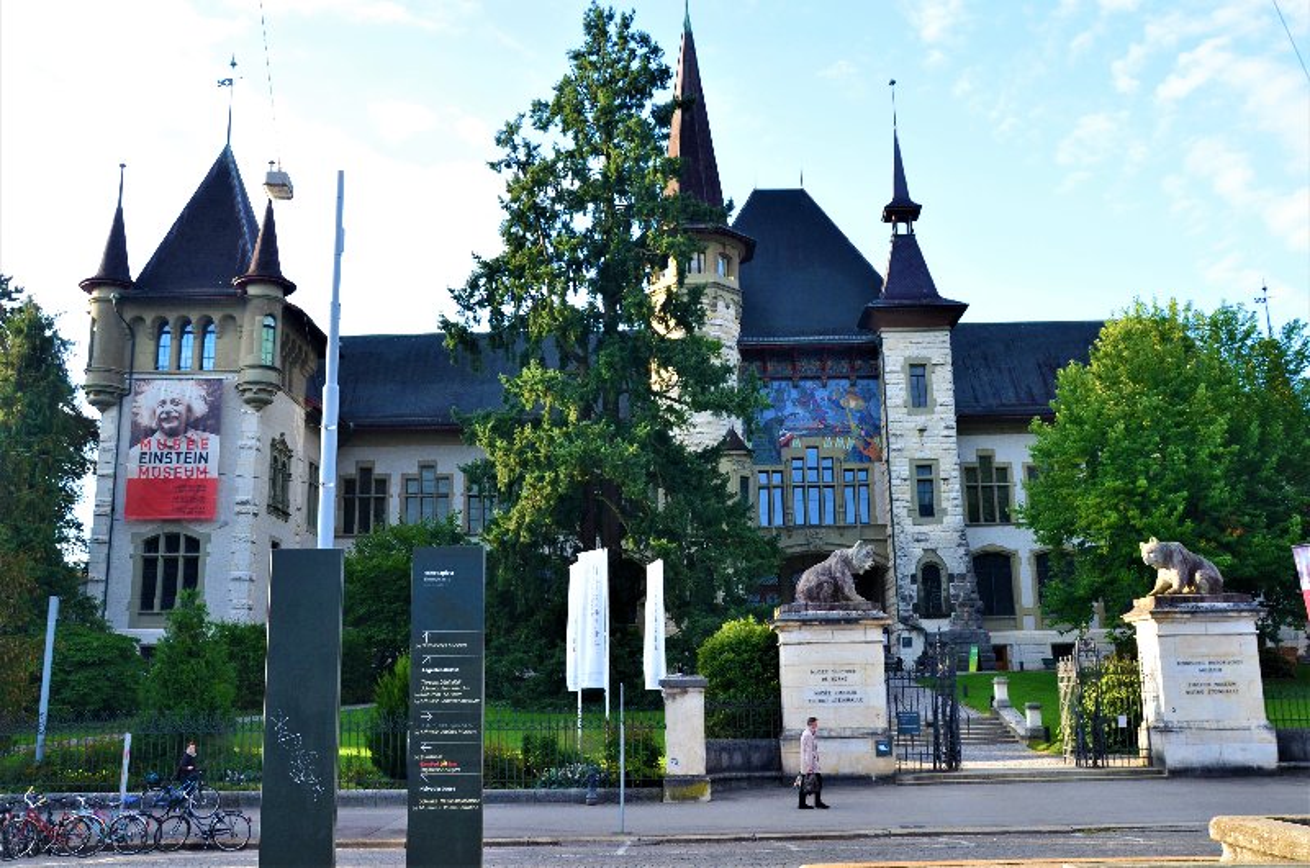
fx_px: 1198
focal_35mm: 33
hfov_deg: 57.3
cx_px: 655
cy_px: 434
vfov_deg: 39.8
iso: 400
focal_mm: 22
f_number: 9
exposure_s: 1/80
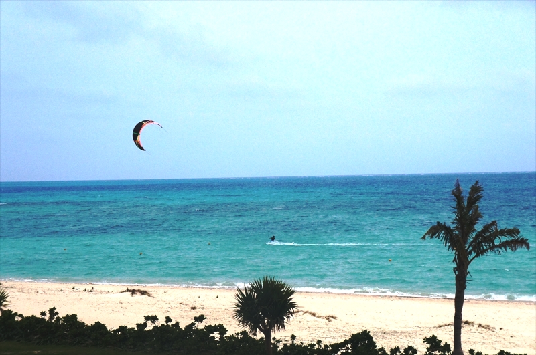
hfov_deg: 24.7
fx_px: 1227
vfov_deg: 16.5
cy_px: 178
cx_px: 268
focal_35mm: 82
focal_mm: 55
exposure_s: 1/160
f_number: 5.6
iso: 1000
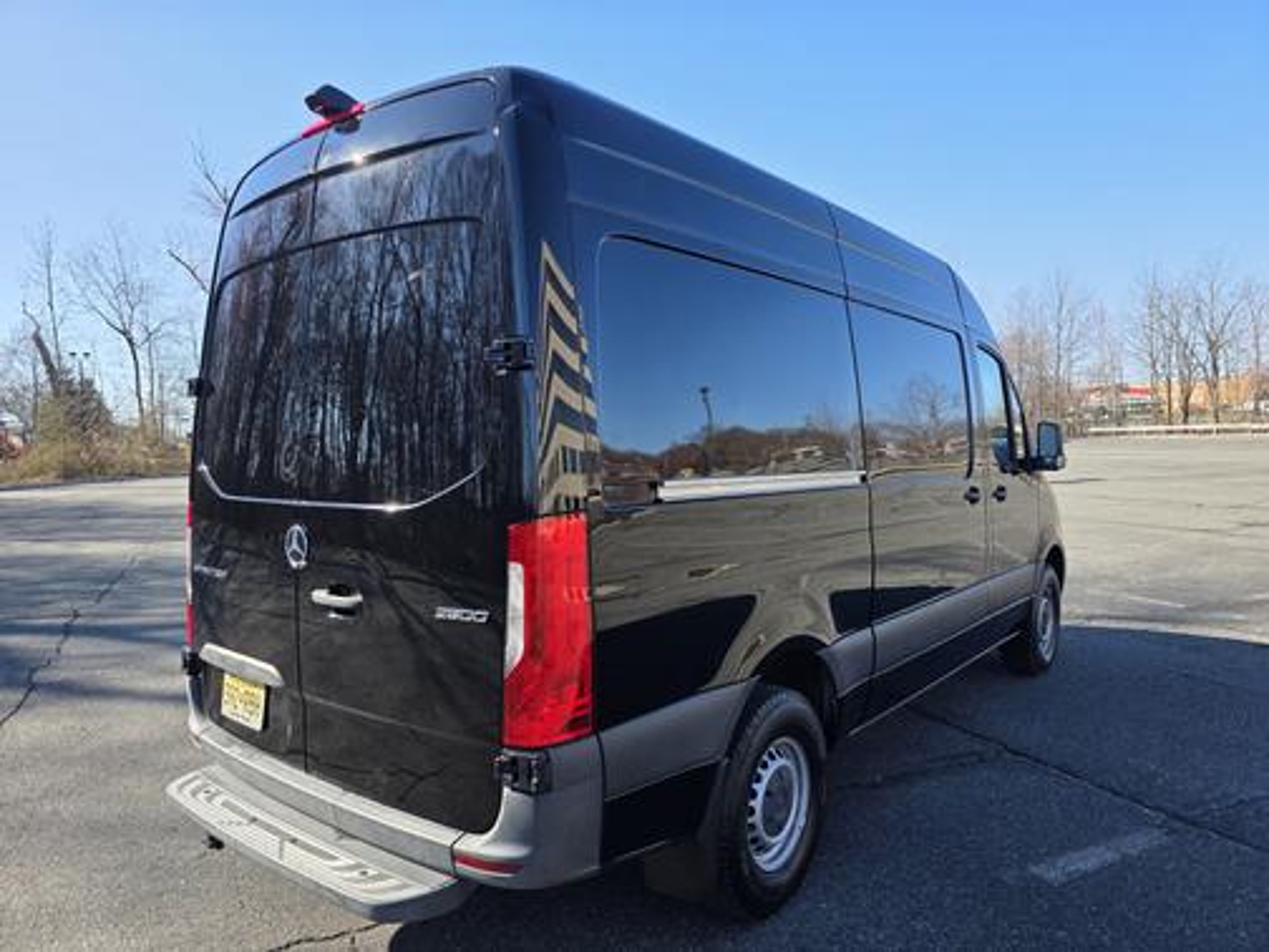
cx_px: 634
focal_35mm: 23
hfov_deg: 73.9
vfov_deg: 58.9
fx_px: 843
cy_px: 476
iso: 80
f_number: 1.7
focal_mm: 6.3
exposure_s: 1/2180
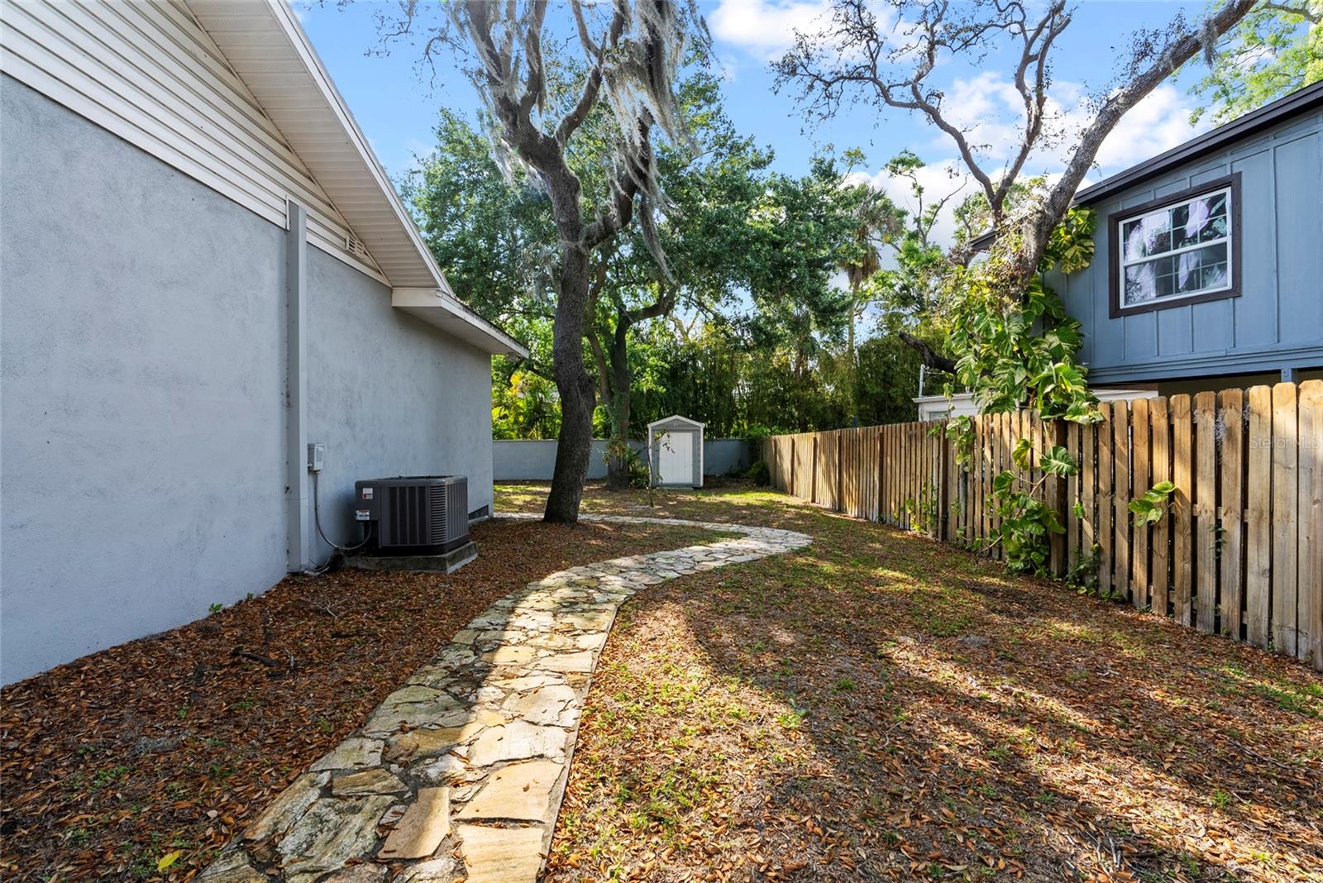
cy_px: 442
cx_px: 662
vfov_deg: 73.8
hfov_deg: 96.7
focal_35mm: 16
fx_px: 588
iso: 100
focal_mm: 16
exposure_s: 1/6
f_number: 8
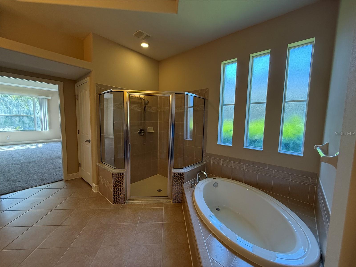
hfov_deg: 102.1
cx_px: 178
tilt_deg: -5.2
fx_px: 144
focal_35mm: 14
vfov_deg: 85.7
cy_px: 134
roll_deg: -1.6
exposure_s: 1/120
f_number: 2.2
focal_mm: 2.22
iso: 250
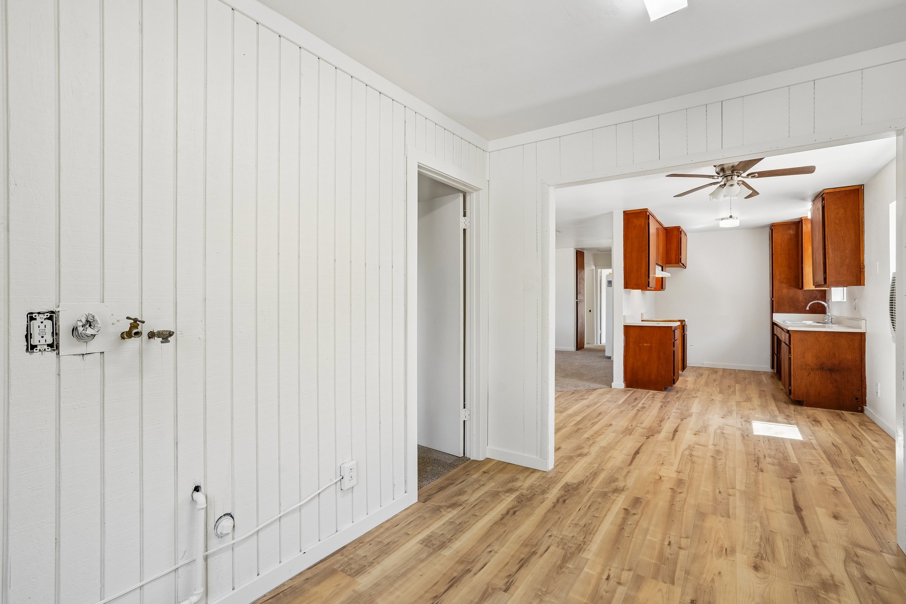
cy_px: 302
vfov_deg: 73.7
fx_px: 403
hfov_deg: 96.7
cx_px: 453
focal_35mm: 16
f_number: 8
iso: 250
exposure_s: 1/30
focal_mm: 16
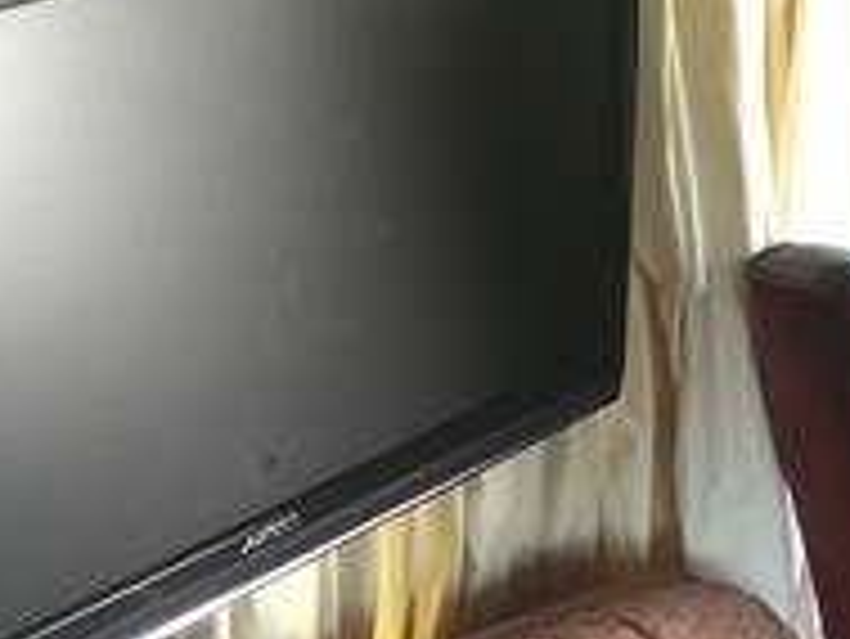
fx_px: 2408
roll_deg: -0.5
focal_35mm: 98
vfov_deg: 14.9
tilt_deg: -31.2
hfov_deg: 18.8
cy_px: 608
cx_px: 1061
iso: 64
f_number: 2.2
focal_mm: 4.15
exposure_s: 1/30
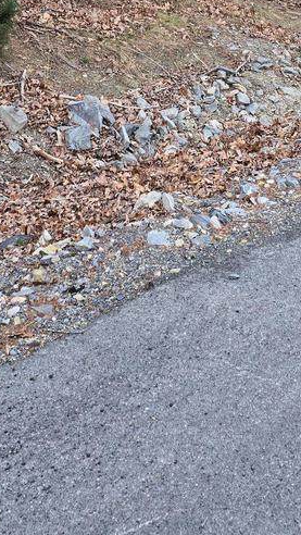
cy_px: -17
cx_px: 185
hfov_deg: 21.8
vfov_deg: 34.0
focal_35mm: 55
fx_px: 780
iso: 16
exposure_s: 1/60
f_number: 1.7
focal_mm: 6.3
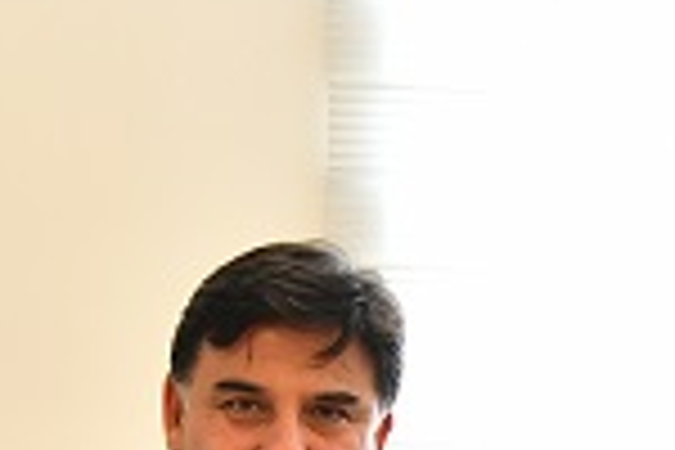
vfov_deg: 11.5
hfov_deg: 17.3
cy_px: 634
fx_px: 2156
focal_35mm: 115
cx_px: 693
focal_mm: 32
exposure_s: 1/100
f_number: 4.5
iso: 3200
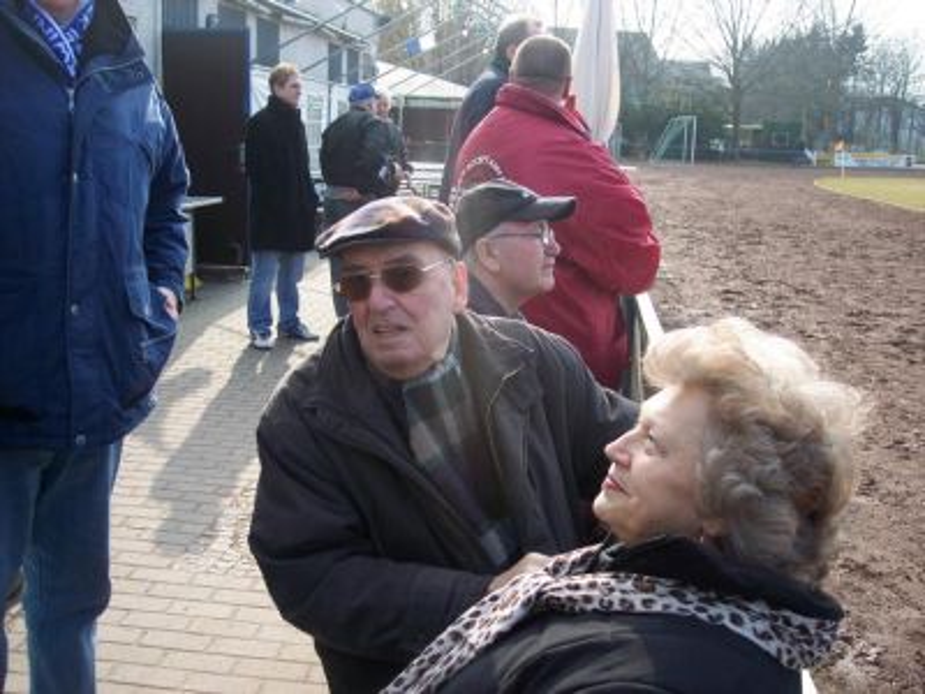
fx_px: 1042
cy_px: 347
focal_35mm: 39
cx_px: 462
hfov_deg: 47.9
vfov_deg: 36.8
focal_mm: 8
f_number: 3.4
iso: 100
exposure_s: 1/350
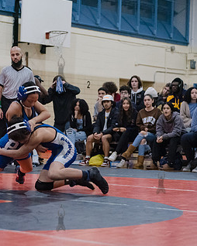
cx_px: 60
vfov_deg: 17.0
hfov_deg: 13.6
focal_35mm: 113
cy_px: 143
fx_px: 824
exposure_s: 1/320
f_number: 3.2
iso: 8000
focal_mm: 66
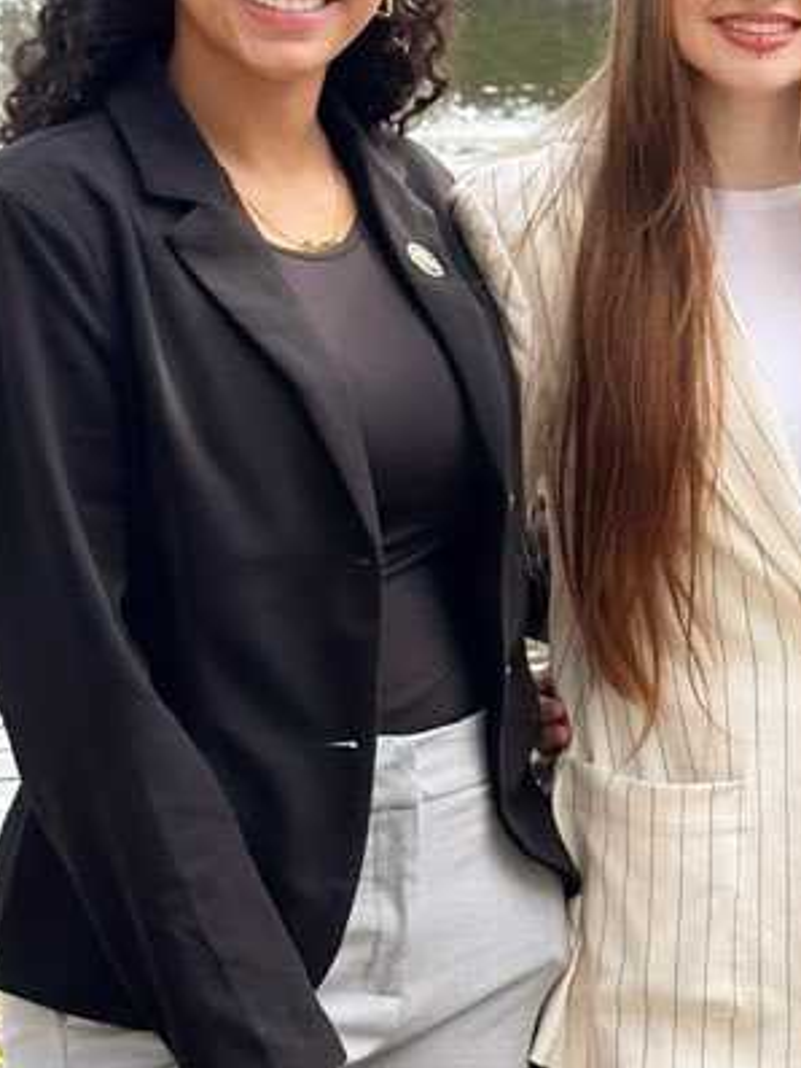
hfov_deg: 9.3
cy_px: 457
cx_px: 1306
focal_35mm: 155
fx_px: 4780
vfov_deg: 12.7
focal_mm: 6.76
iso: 100
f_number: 1.78
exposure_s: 1/1309
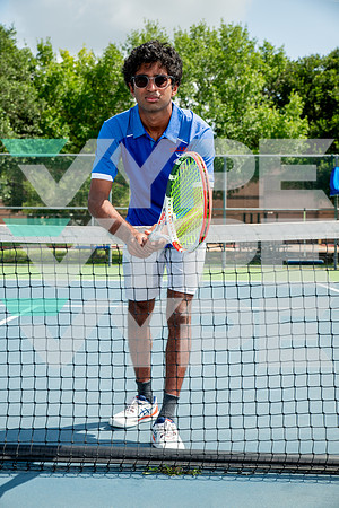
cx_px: 170
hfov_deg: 23.4
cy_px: 254
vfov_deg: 34.5
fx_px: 819
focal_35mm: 58
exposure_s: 1/400
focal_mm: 58
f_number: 7.1
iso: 125
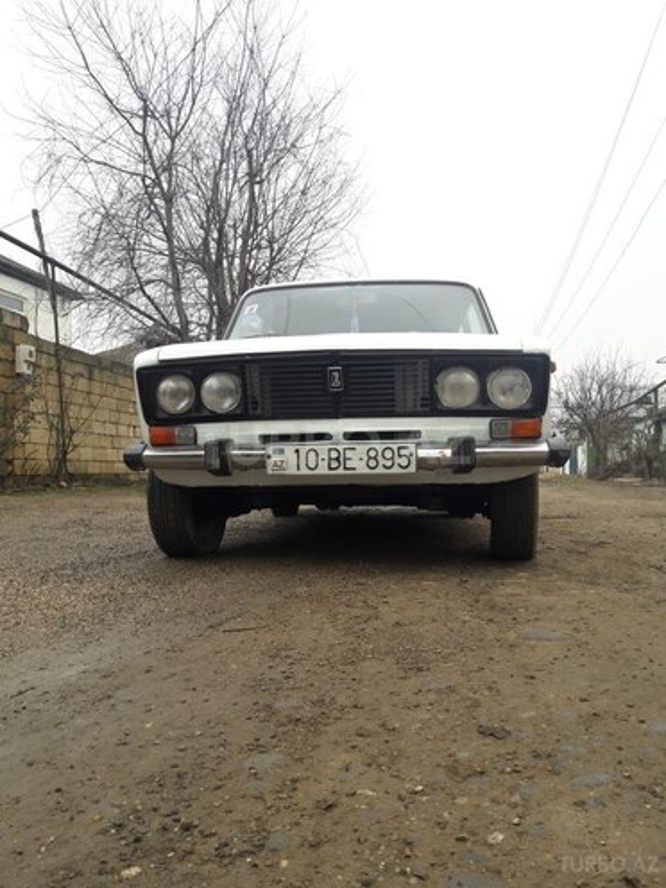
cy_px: 444
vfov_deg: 63.4
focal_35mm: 28
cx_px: 333
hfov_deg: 49.7
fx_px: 718
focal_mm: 3.7
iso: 40
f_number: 1.9
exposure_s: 1/177
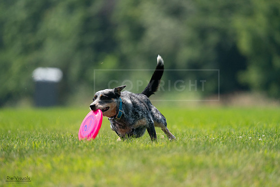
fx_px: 4481
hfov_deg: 3.6
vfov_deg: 2.4
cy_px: 94
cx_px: 140
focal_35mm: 576
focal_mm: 576
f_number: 6.3
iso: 1600
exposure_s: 1/4000
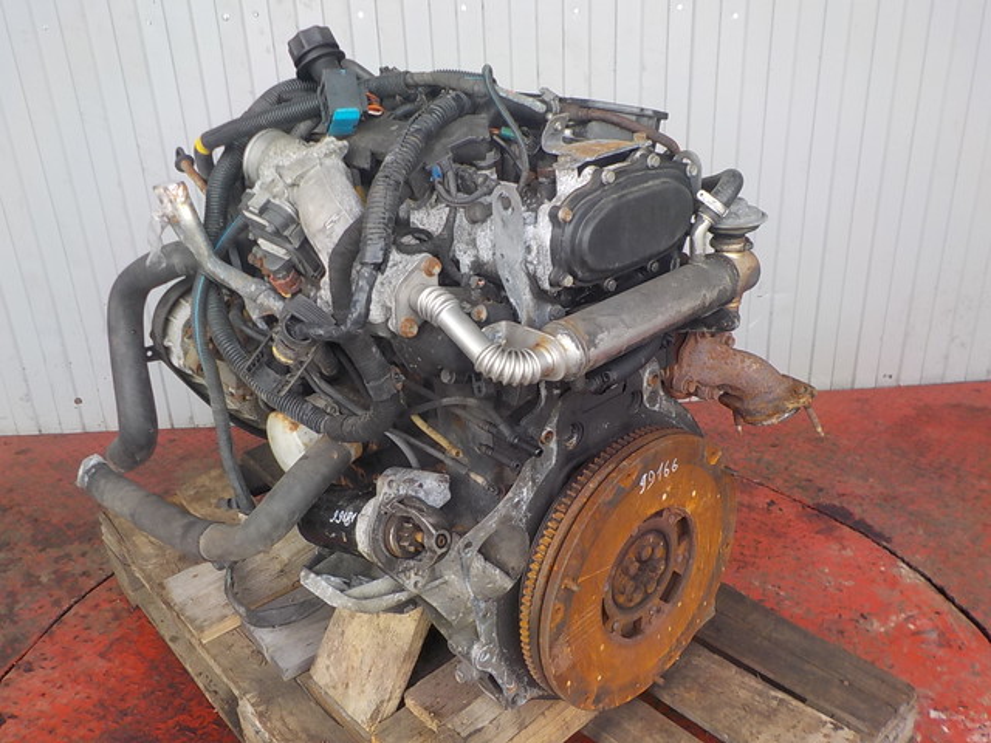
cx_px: 496
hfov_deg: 60.0
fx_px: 859
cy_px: 372
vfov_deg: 46.8
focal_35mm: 30
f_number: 3.3
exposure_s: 1/50
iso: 125
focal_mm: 4.1
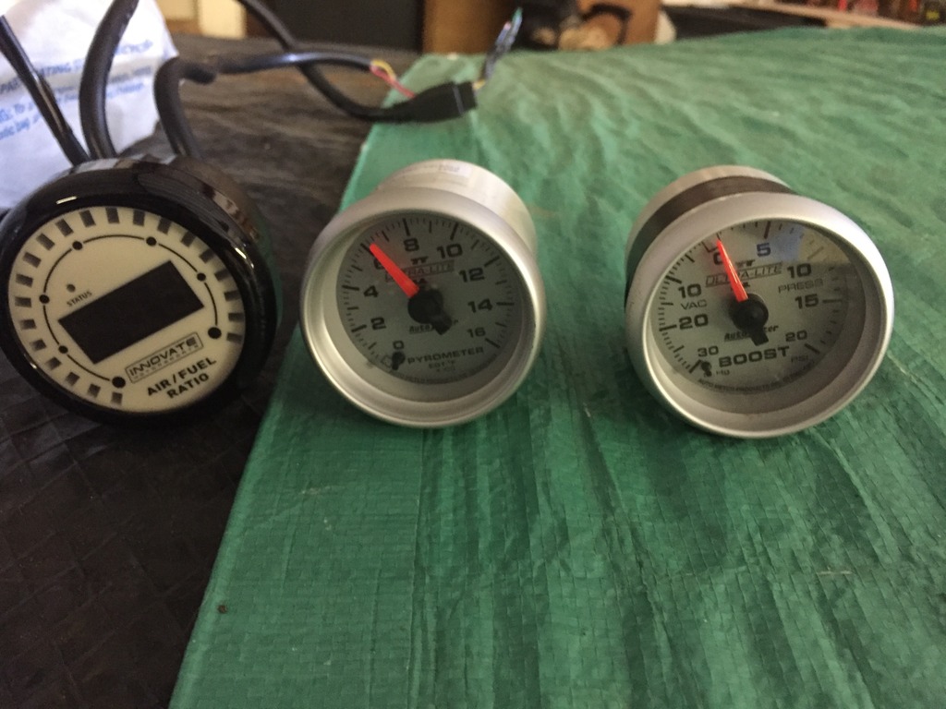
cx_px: 473
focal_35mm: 29
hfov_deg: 61.7
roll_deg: -5.0
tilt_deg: -28.6
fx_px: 793
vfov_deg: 48.2
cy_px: 354
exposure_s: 1/15
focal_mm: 4.15
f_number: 2.2
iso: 320
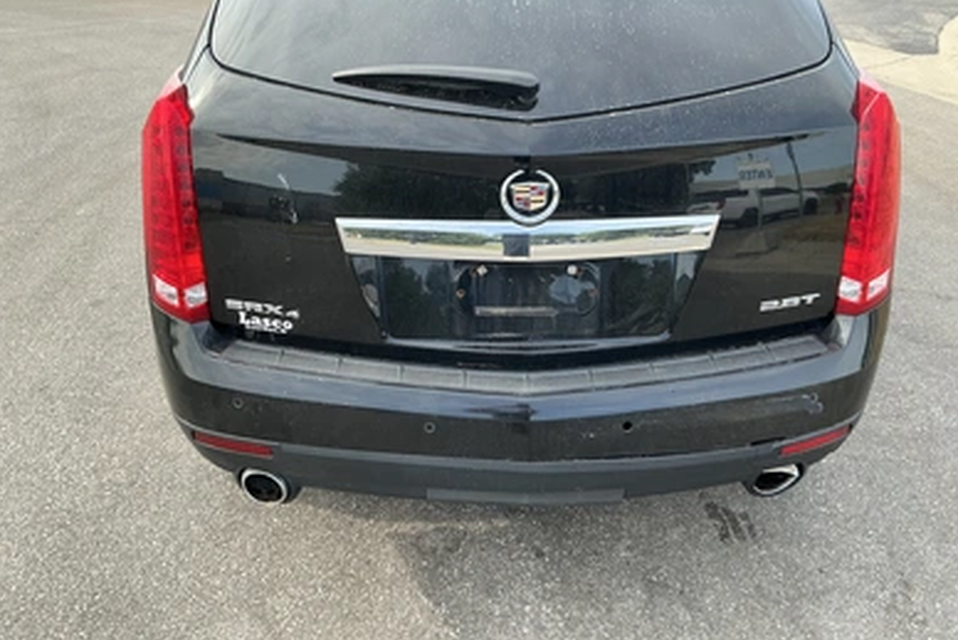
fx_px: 799
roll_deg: -0.3
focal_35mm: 30
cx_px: 489
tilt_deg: -24.3
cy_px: 279
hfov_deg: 61.9
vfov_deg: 43.6
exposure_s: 1/250
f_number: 1.8
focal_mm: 3
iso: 25
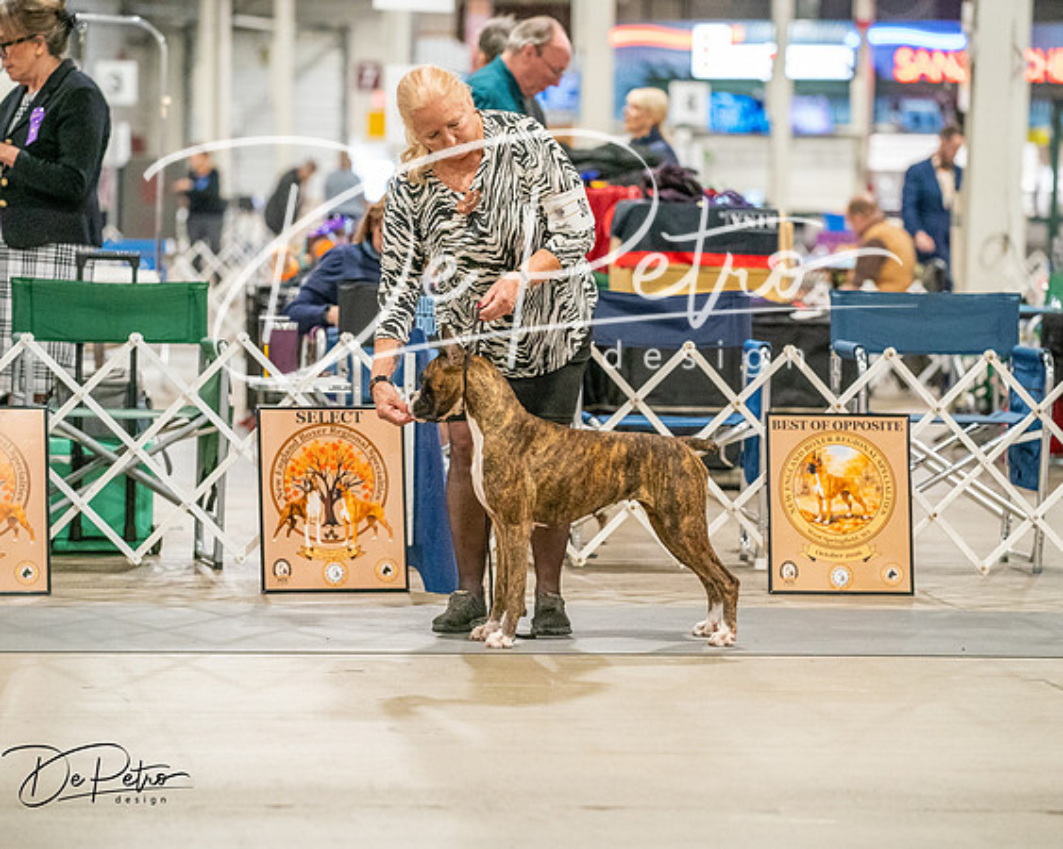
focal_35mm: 145
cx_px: 532
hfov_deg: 13.3
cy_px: 424
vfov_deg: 10.6
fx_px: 4569
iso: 6400
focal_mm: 129
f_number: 3.5
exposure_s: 1/250
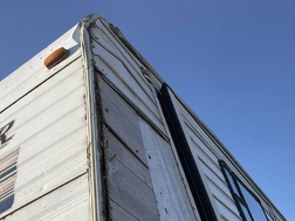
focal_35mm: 46
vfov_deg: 30.9
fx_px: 392
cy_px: 170
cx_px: 155
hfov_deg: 41.2
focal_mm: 3
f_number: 1.8
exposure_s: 1/1626
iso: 25
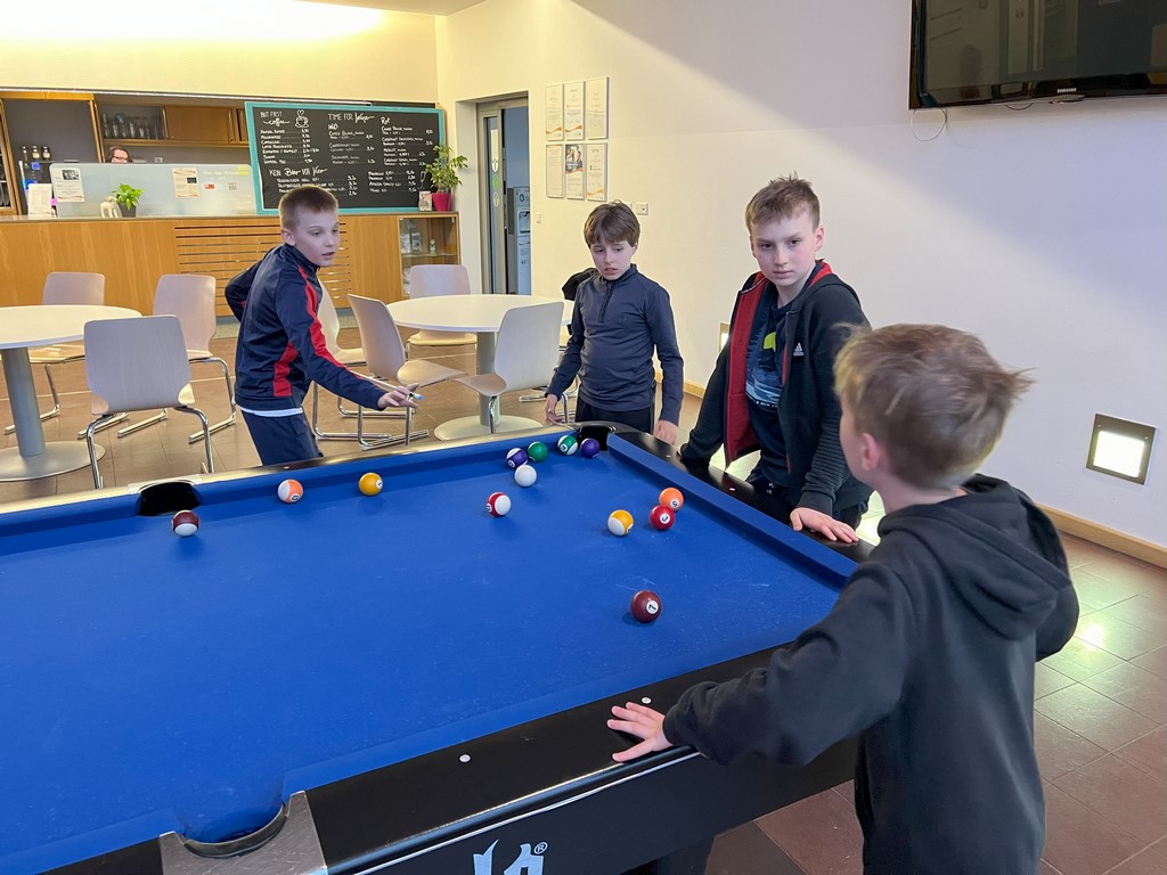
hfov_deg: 67.3
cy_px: 438
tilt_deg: -17.4
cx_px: 584
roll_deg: -1.0
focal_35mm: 26
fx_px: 877
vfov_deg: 53.1
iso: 250
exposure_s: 1/50
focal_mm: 5.7
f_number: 1.5
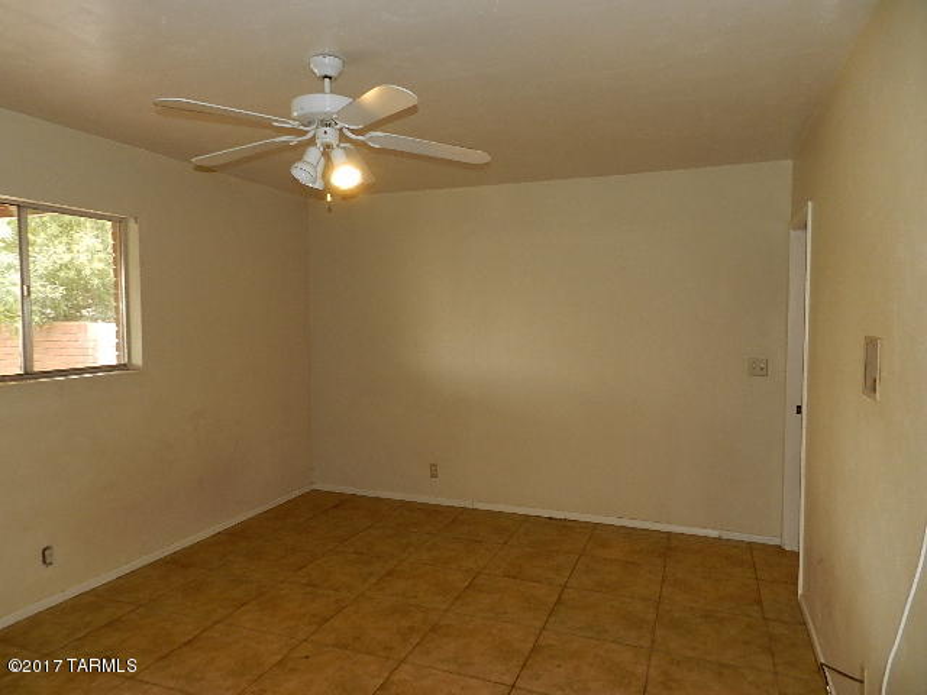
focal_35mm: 23
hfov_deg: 73.9
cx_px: 464
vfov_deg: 58.9
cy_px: 348
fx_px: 616
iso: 200
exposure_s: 1/30
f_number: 3.4
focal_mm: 4
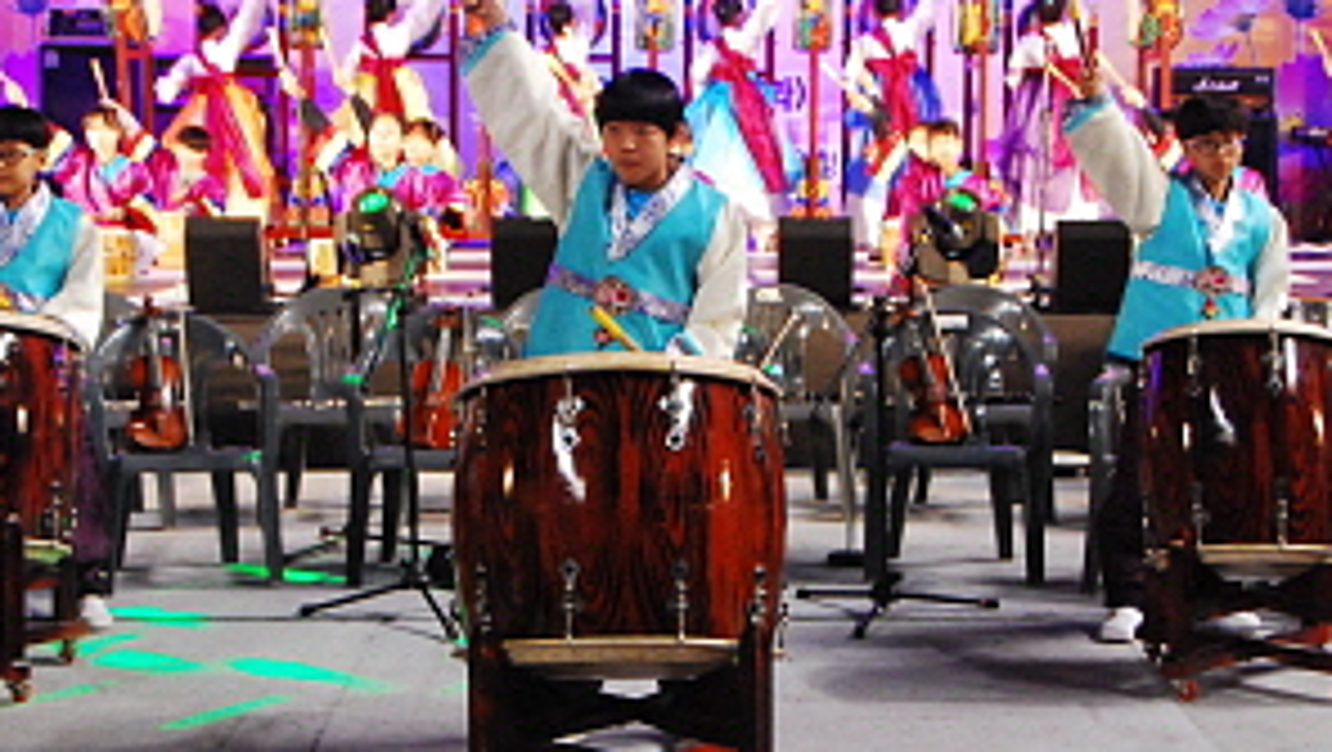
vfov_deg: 17.5
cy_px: 254
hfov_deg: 30.5
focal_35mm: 69
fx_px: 2439
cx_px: 702
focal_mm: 26
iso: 1600
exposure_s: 1/80
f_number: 5
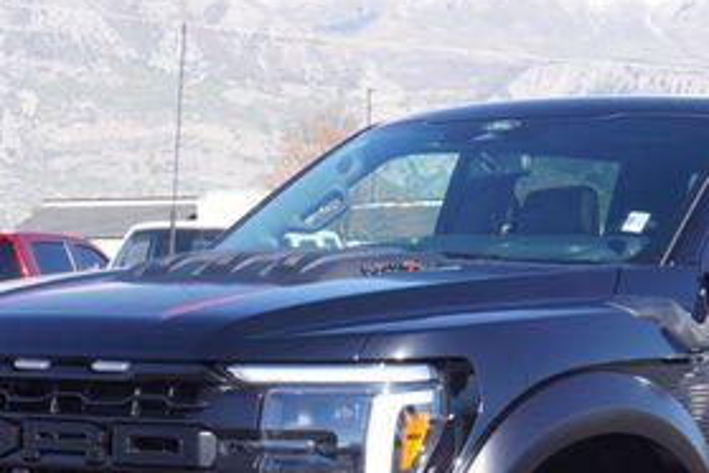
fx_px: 2442
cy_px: 531
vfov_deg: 10.9
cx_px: 549
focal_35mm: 124
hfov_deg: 16.4
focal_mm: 36
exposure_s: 1/125
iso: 100
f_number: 8
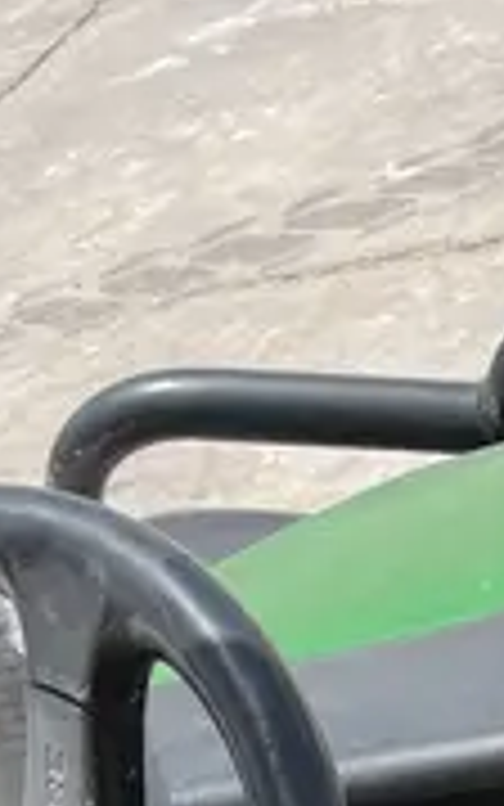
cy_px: 1596
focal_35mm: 113
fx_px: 2481
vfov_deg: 15.1
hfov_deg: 11.5
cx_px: 454
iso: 50
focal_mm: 5.1
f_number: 1.6
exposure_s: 1/2101
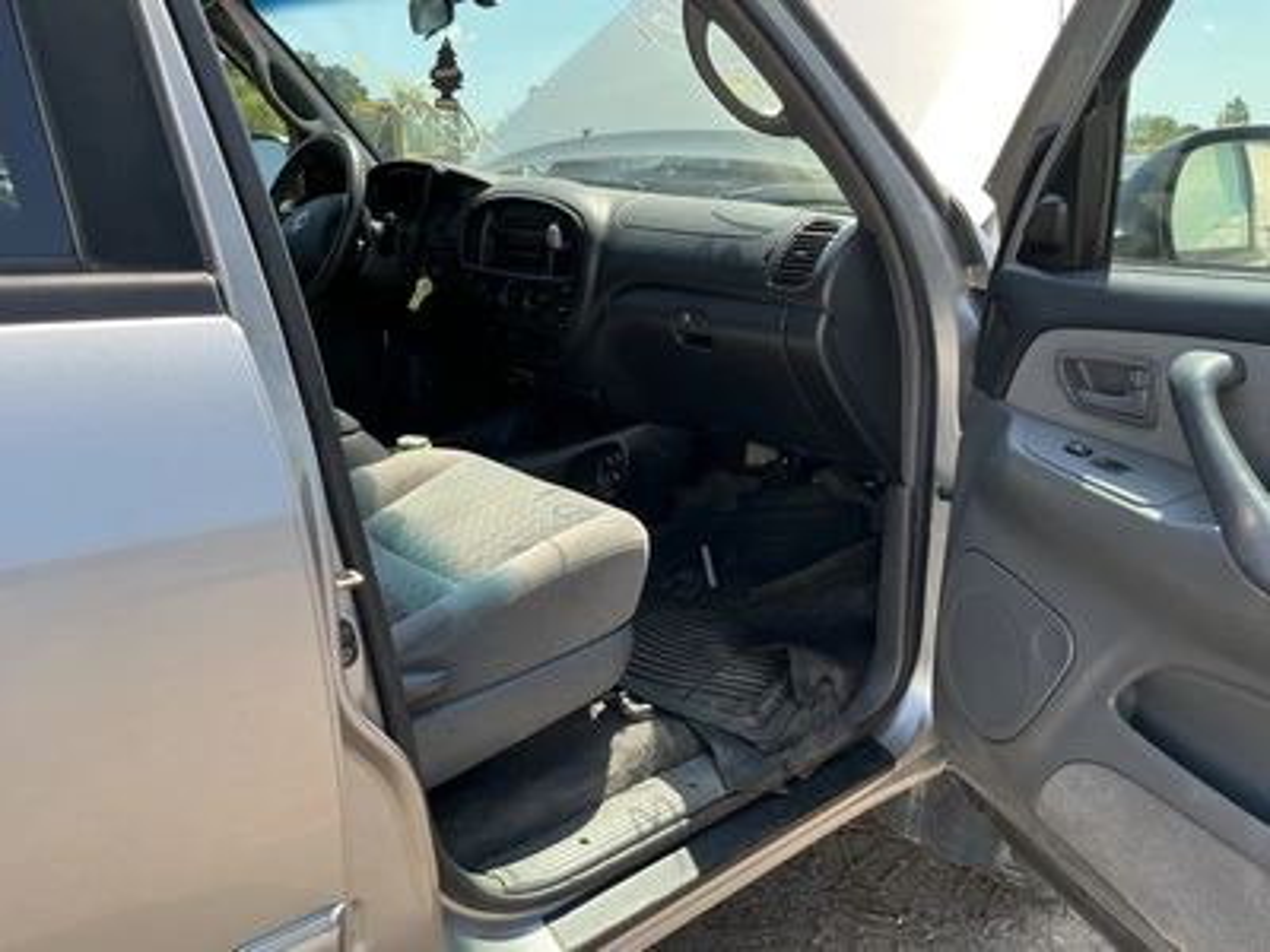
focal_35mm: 28
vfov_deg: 49.7
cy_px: 476
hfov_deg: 63.4
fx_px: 1027
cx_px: 635
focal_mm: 3
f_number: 1.8
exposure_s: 1/386
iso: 25
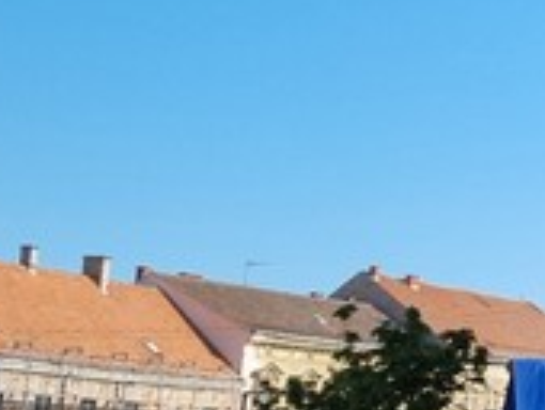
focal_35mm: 116
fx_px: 1829
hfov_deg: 13.7
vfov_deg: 12.8
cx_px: 1170
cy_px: 215
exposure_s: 1/1912
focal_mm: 5.4
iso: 50
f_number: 1.8
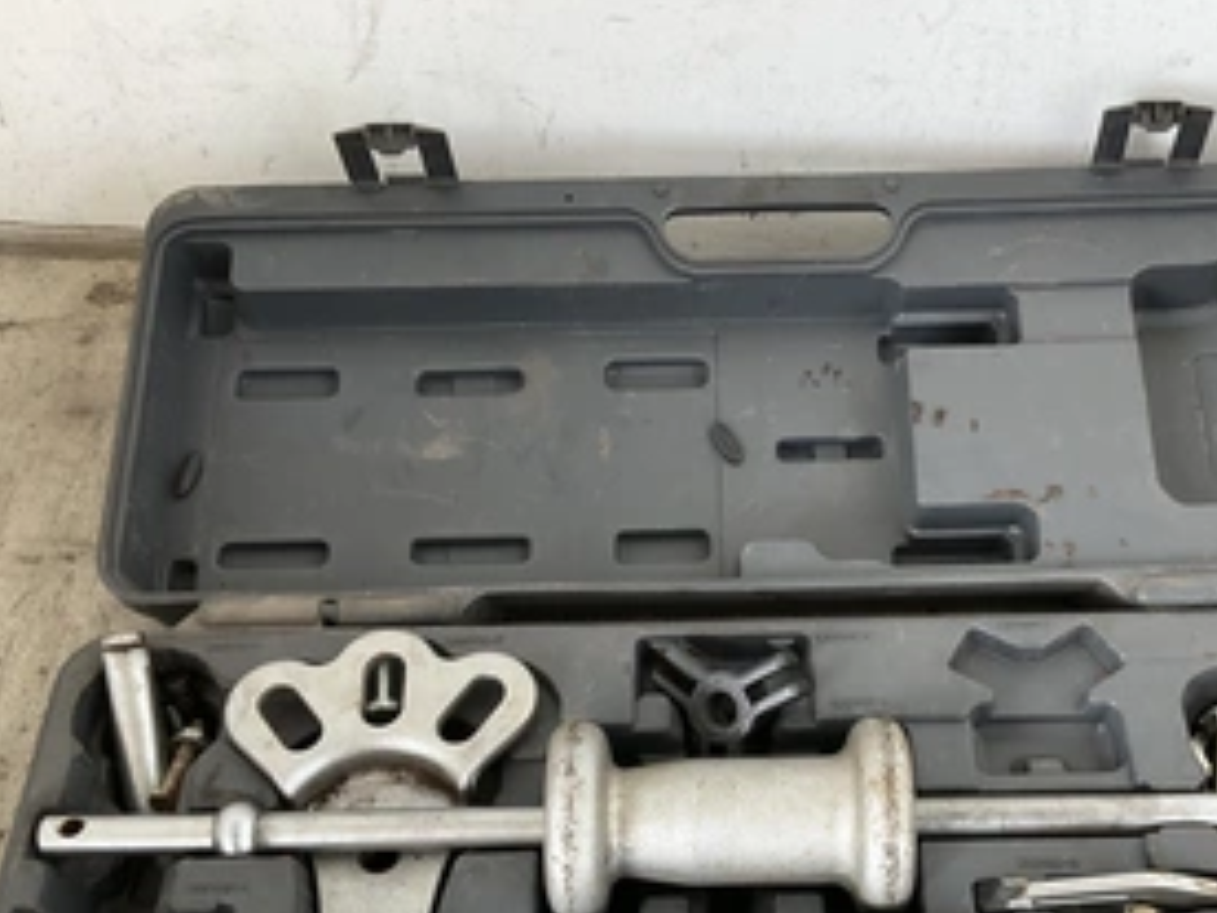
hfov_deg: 44.4
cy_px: 640
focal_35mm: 42
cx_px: 763
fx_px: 1477
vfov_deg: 33.9
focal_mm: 3
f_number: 1.8
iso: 40
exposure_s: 1/122
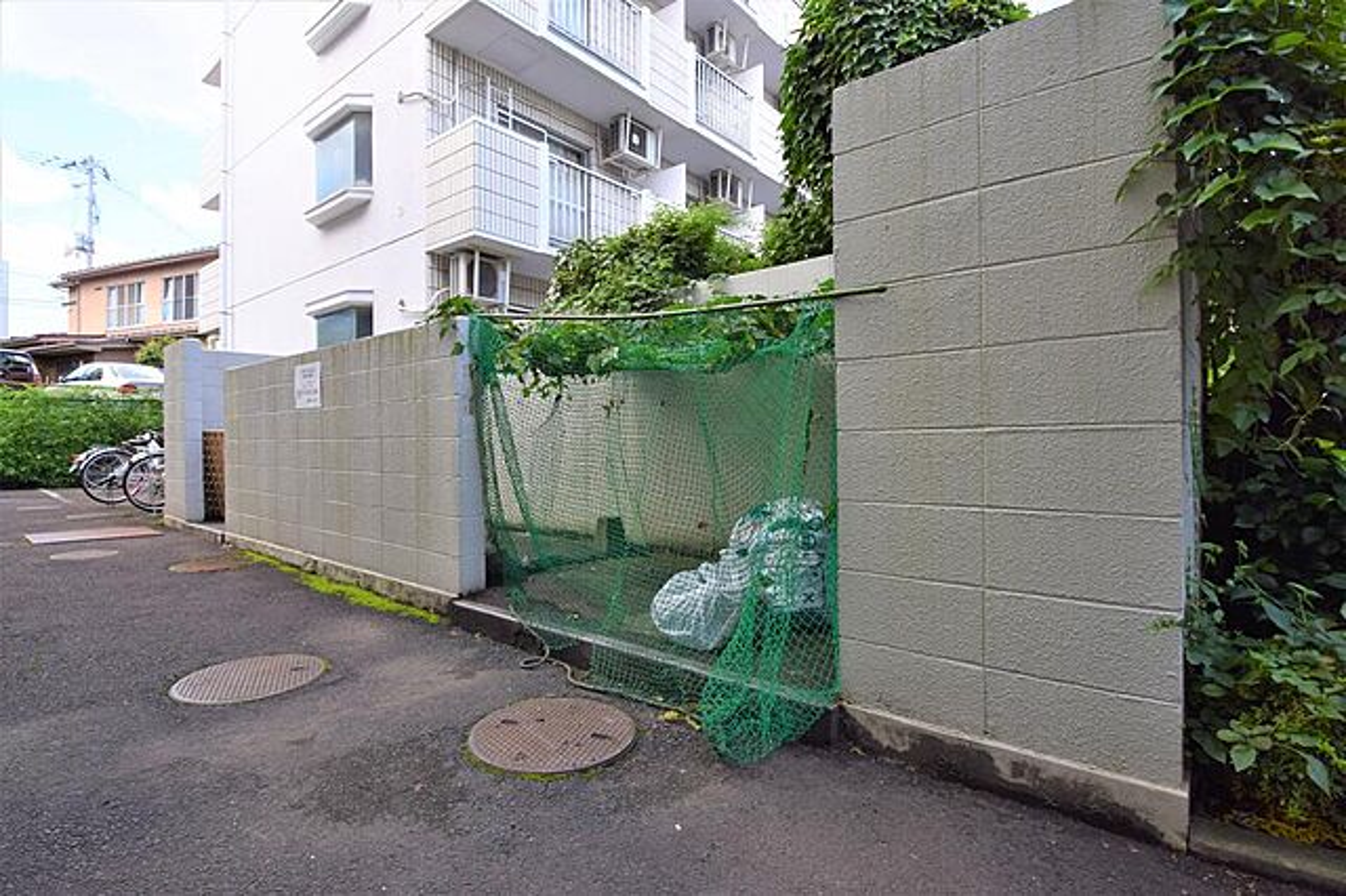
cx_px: 673
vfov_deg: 69.6
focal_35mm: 17
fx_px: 645
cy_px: 448
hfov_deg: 92.5
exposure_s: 1/160
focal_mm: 11.5
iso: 400
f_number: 9
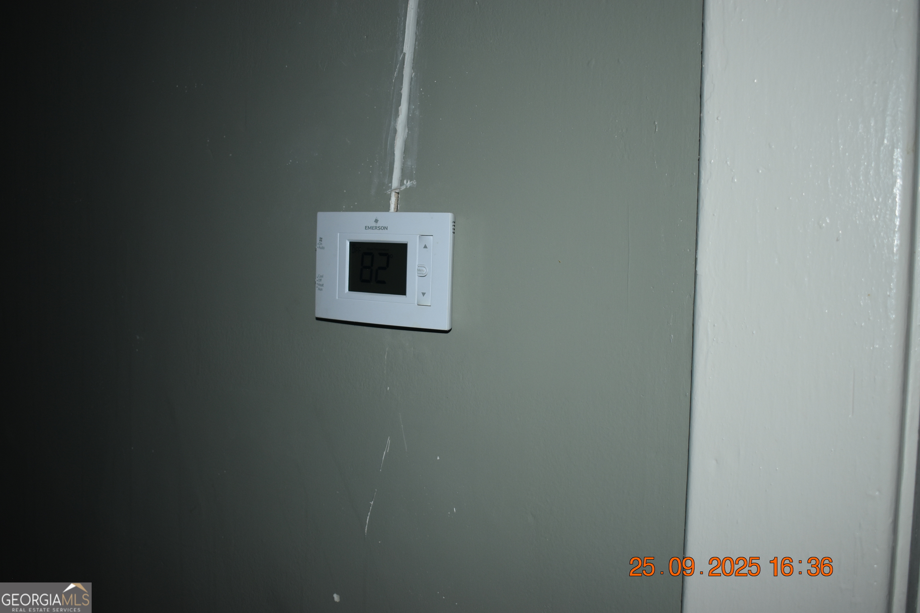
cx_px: 460
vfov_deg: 38.4
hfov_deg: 55.1
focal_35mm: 34
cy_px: 306
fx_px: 882
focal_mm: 23
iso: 500
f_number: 3.8
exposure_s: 1/60
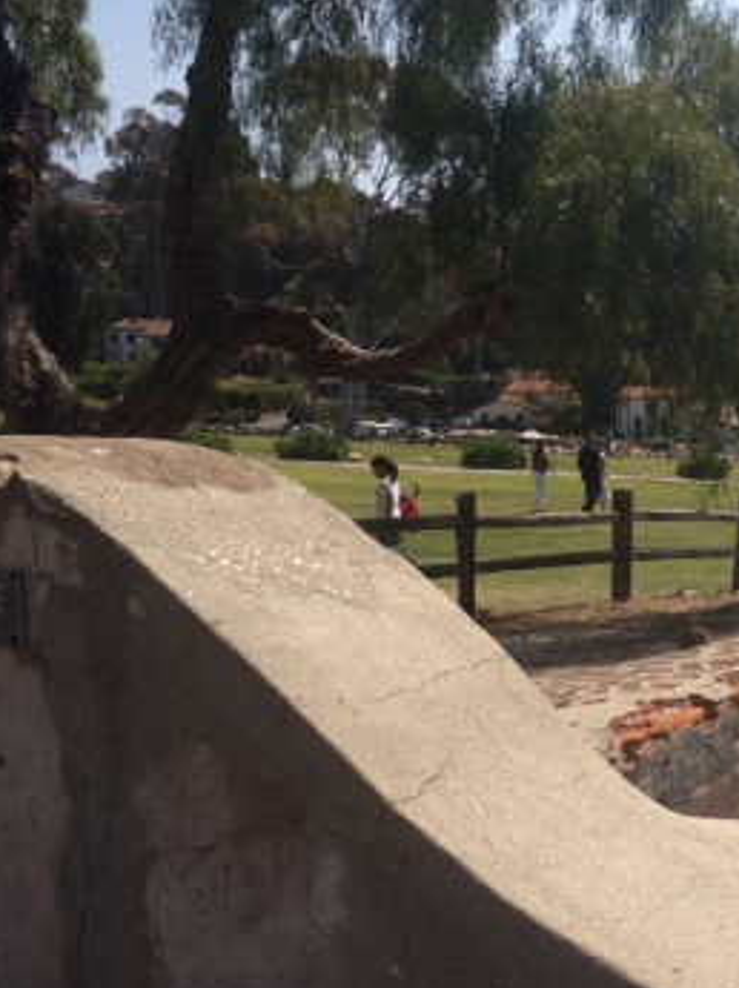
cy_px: 590
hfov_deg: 22.1
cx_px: 627
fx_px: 1854
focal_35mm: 65
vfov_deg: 29.8
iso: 64
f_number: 2.4
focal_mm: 4.28
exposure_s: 1/2045
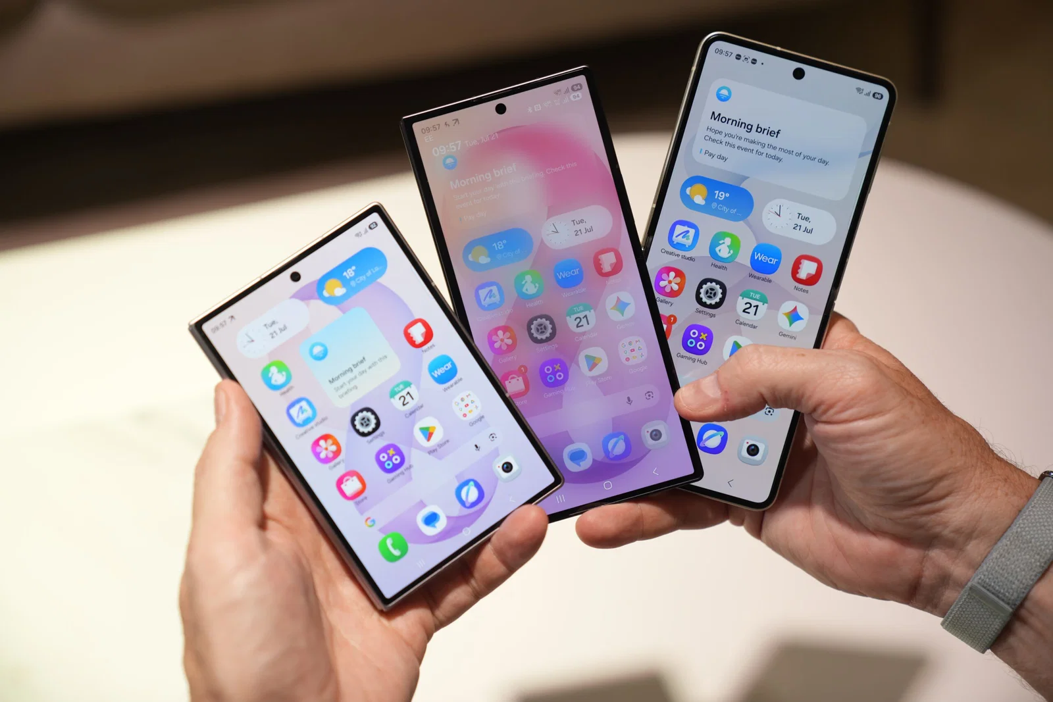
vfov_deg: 19.5
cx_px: 526
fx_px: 2048
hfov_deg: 28.8
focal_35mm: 70
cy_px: 351
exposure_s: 1/80
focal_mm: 70
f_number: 3.2
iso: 125
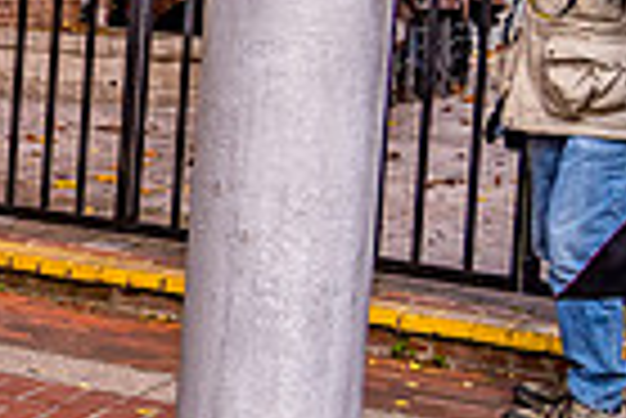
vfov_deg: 11.6
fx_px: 2037
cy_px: -25
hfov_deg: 14.4
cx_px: -649
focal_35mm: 117
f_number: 6.3
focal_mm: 28
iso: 800
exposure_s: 1/640
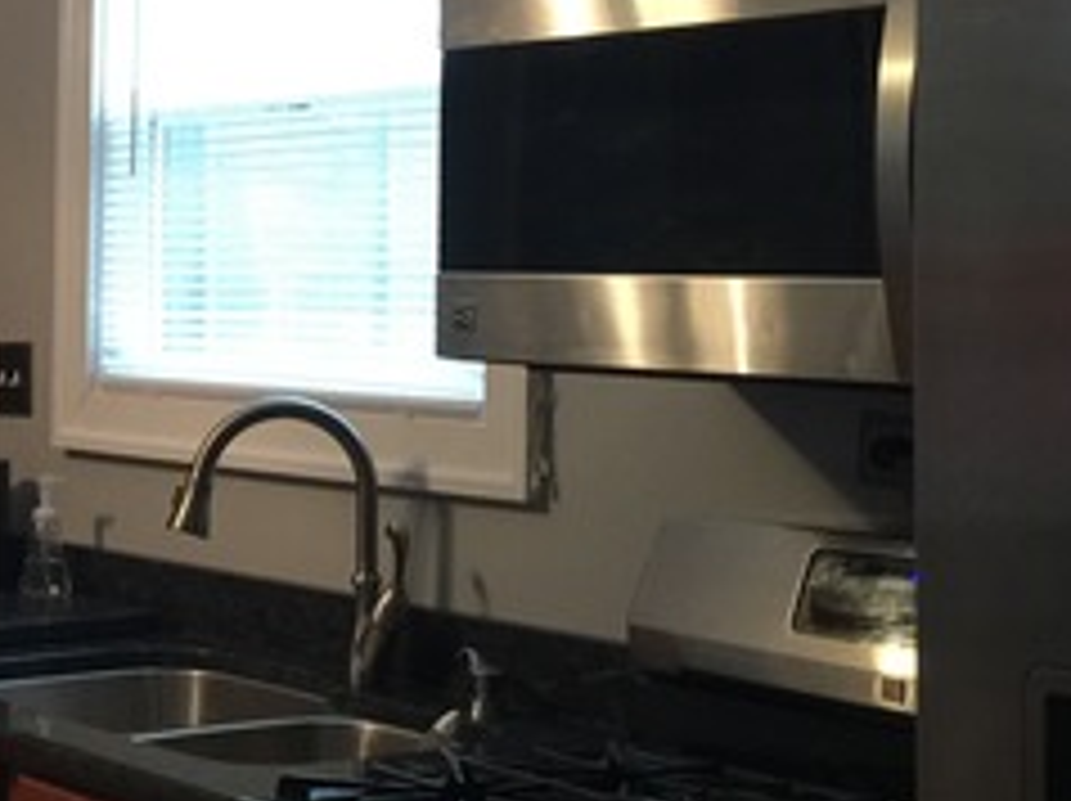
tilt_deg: -1.8
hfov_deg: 23.7
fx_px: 2411
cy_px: 346
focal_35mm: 78
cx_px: -54
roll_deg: -0.5
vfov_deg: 18.9
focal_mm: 4.15
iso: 125
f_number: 2.2
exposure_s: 1/15
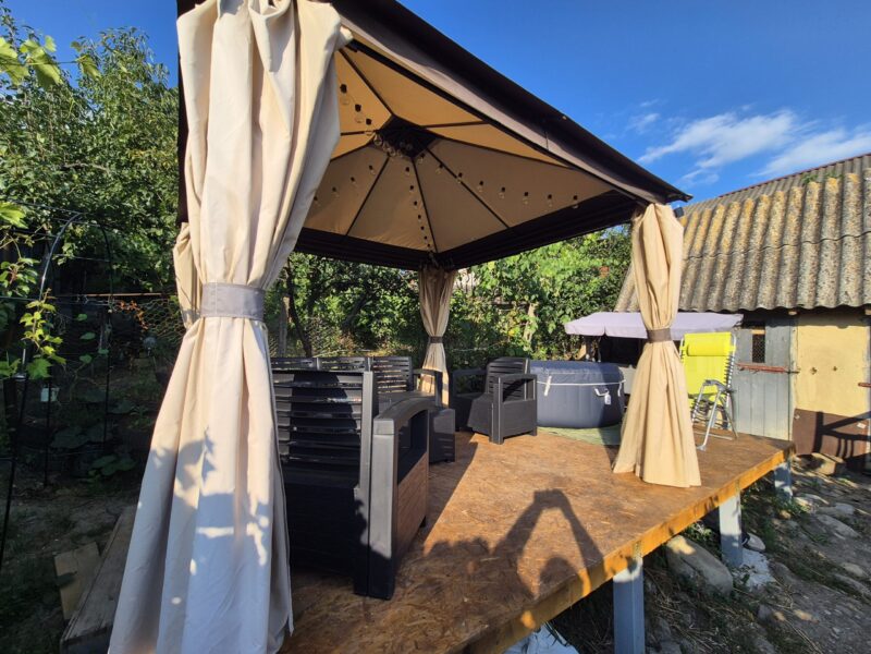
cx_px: 436
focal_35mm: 13
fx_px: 327
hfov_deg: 106.2
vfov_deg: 89.9
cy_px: 327
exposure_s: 1/1484
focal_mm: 2.2
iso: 50
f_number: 2.2
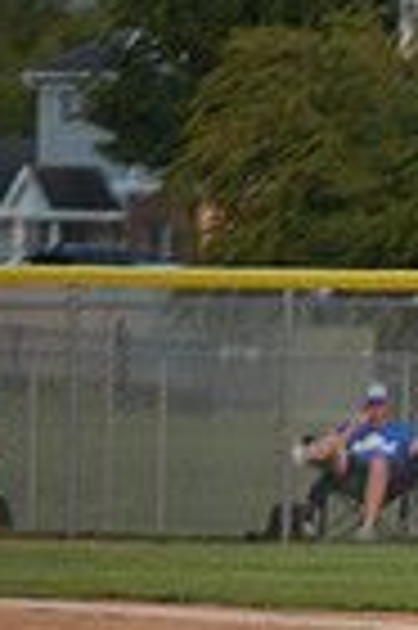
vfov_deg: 2.5
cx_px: 1254
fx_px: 14456
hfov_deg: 1.6
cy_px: 464
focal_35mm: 828
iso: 250
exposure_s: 1/1600
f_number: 3.2
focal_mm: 200
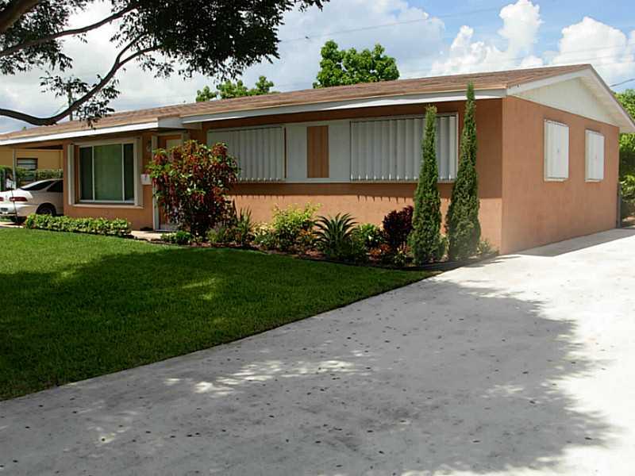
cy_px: 238
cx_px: 318
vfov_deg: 37.7
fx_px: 697
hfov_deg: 49.0
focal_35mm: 38
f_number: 4.9
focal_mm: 6.3
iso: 79
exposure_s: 1/470
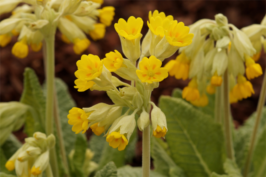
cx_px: 133
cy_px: 88
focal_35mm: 150
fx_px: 1108
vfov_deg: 9.1
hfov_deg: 13.7
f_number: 8
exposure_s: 1/160
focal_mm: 100
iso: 320
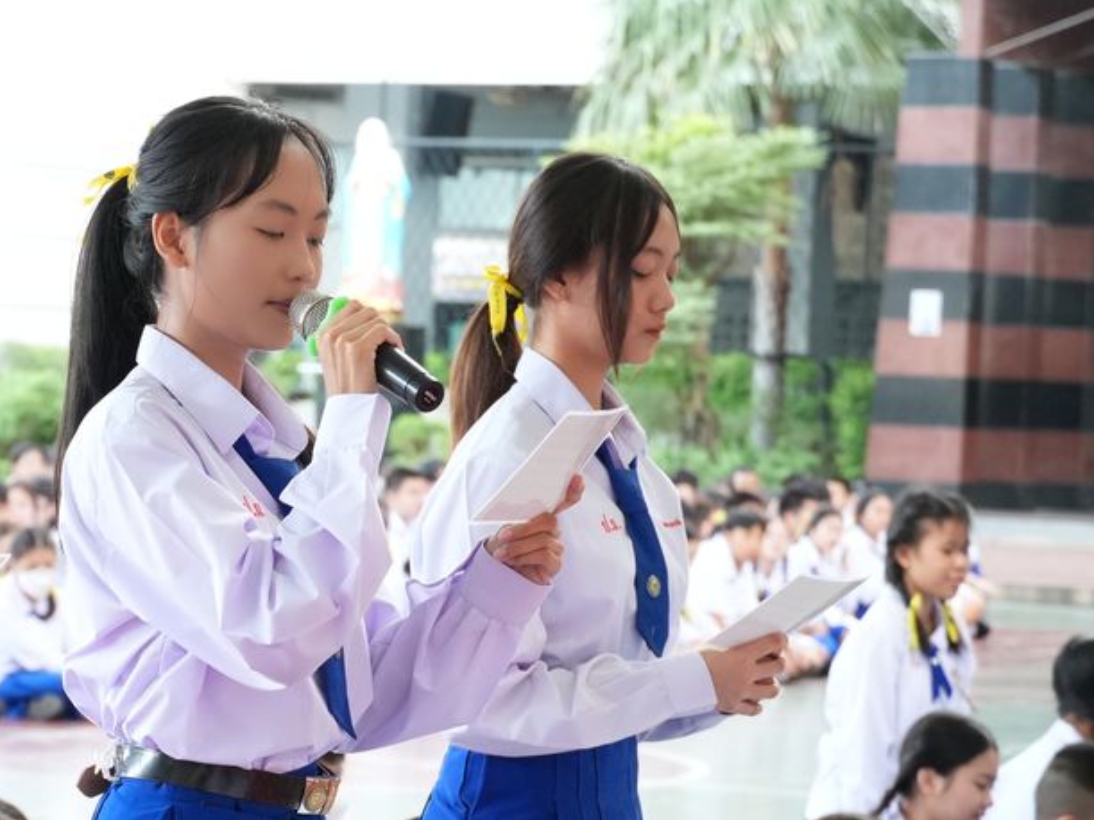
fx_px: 5372
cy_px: 584
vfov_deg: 8.7
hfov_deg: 11.6
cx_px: 160
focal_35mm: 170
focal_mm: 64
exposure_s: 1/160
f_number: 5.6
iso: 2000
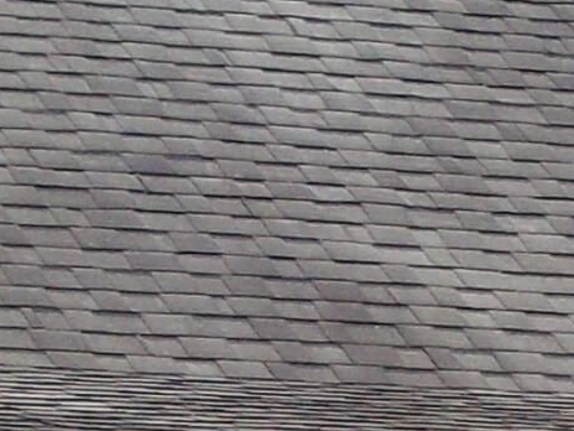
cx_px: 494
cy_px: 493
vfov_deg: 4.3
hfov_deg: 5.7
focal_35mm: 349
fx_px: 5787
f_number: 8.8
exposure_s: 1/210
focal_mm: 9.11
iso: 80
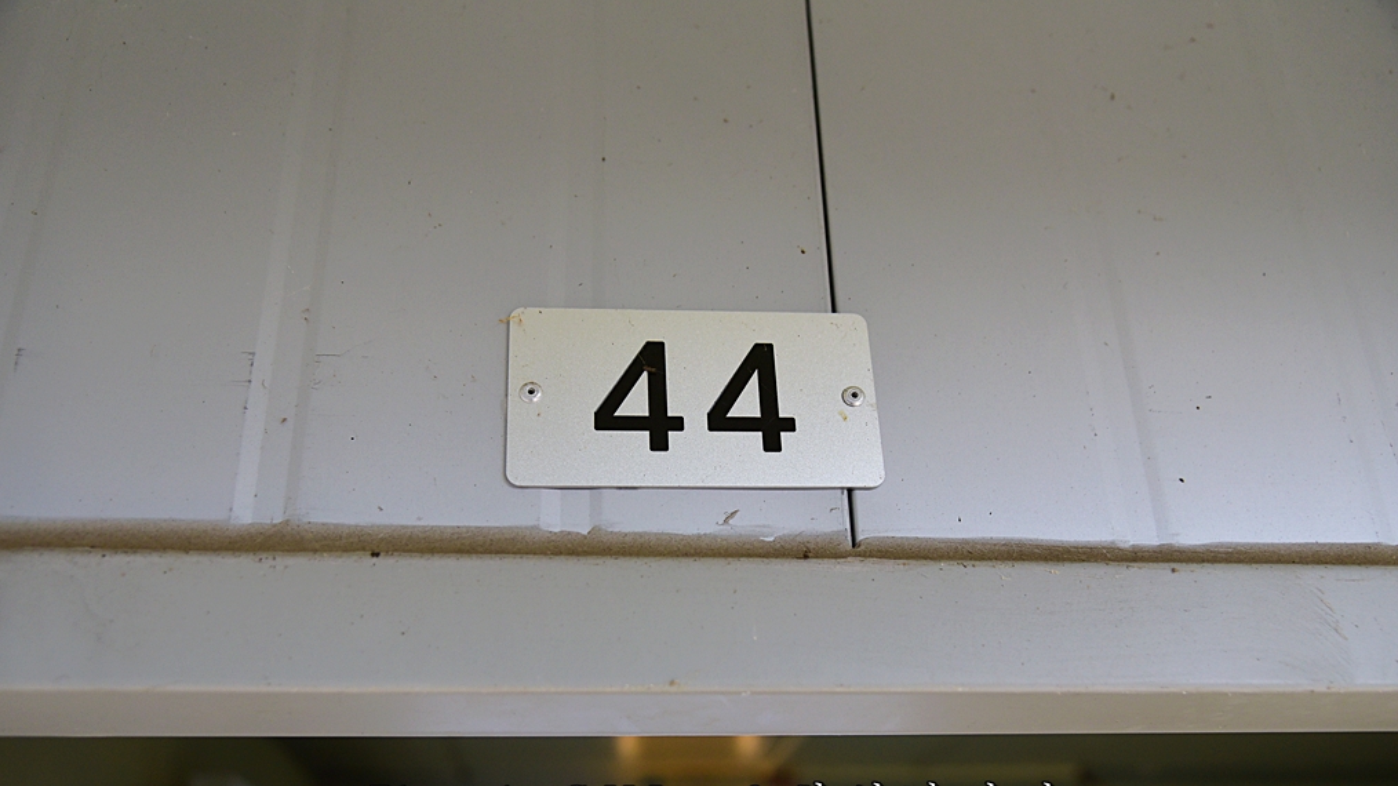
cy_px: 414
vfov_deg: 32.8
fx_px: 1334
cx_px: 703
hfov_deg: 55.3
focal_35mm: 36
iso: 1000
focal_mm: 34
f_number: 4
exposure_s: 1/4000
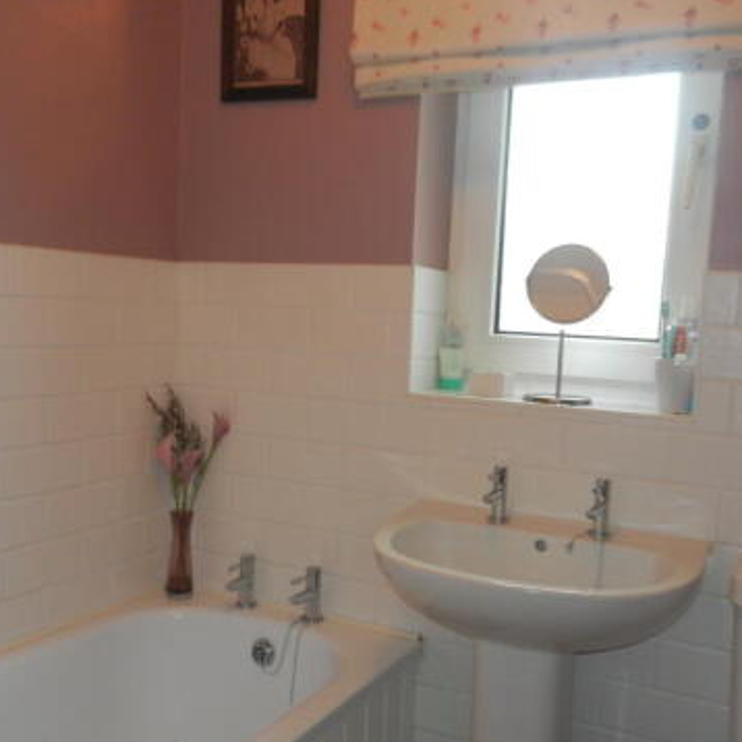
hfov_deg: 46.0
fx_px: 873
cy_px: 397
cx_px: 380
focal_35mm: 36
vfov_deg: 46.0
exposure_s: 1/30
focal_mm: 4.5
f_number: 3.5
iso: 200
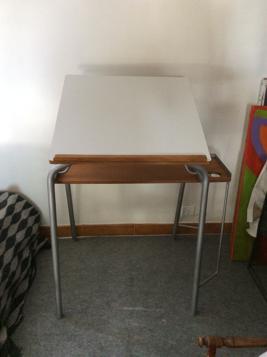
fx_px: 330
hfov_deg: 44.1
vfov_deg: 56.9
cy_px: 178
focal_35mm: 32
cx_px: 134
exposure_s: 1/25
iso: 125
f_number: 2.4
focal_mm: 3.3
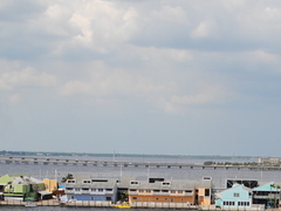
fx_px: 1059
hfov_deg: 14.8
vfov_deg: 11.2
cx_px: 286
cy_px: 241
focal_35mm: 130
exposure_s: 1/320
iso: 100
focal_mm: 29
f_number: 9
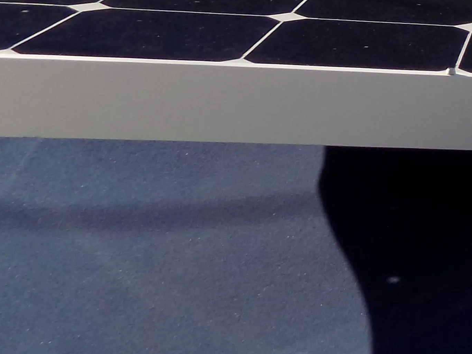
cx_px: 859
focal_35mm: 87
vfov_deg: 15.5
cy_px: -191
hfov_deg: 17.8
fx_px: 1186
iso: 80
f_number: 3.1
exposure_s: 1/500
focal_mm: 4
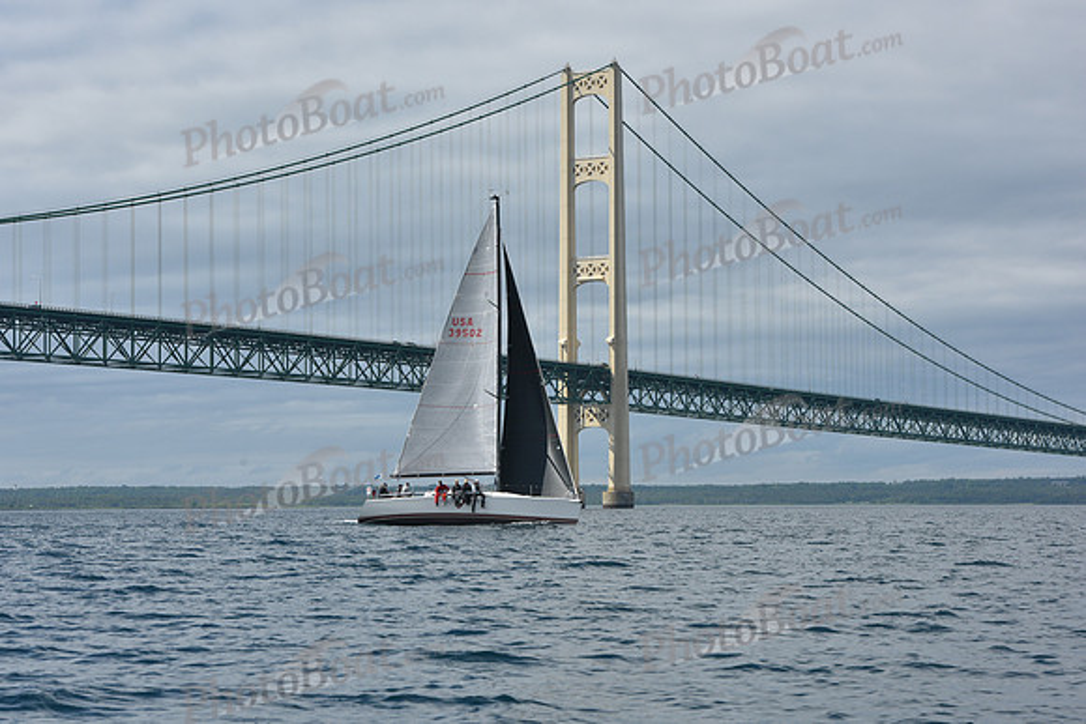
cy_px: 362
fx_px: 2776
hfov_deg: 22.1
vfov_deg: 14.9
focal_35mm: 92
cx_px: 543
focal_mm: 92
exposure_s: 1/800
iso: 250
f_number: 11
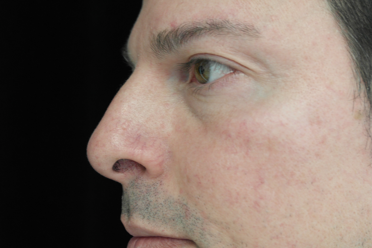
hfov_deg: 29.2
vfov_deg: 19.7
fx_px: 713
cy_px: 124
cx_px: 186
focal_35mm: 69
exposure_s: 1/30
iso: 800
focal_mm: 45
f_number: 6.3
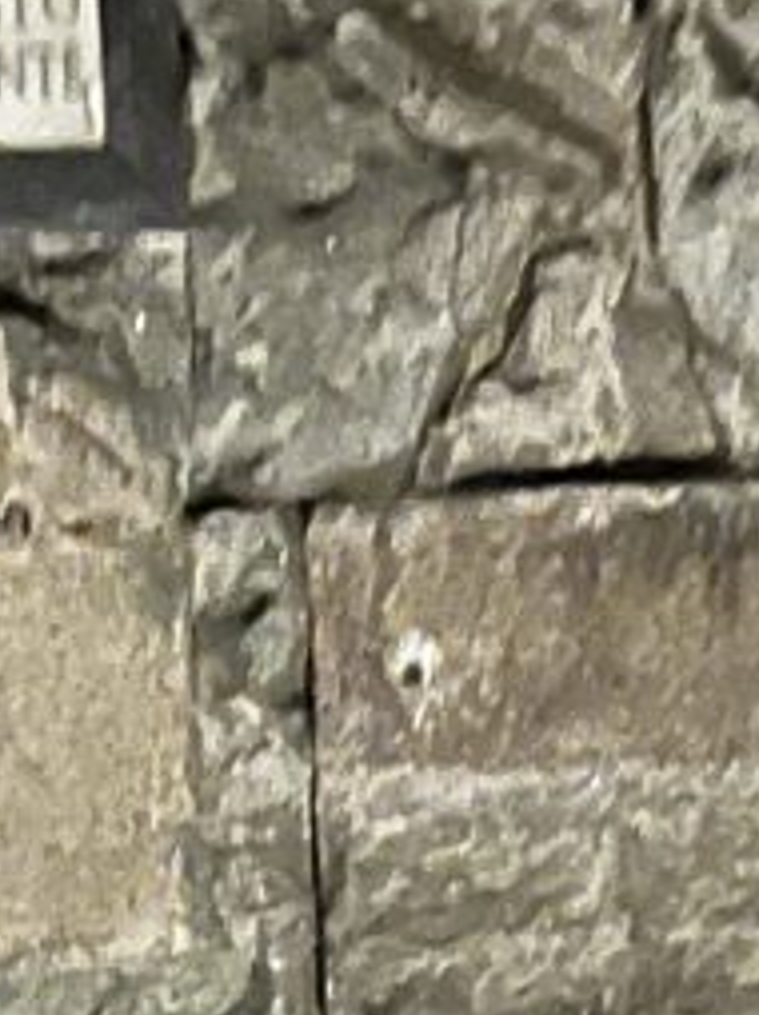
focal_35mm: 164
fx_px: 4803
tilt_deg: -25.0
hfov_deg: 9.0
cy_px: 2534
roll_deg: +2.6
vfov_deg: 10.3
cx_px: 619
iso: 640
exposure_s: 1/10
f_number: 1.6
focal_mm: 5.1
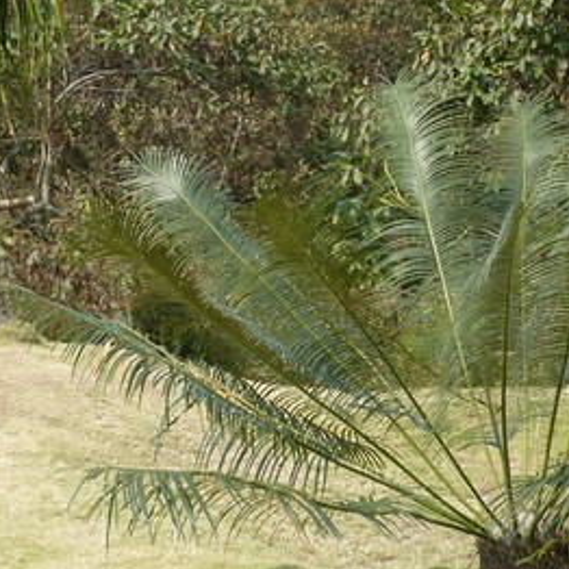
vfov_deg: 13.3
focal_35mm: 130
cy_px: 99
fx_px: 2418
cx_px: 219
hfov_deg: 13.4
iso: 80
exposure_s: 1/320
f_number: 3.9
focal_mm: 9.1
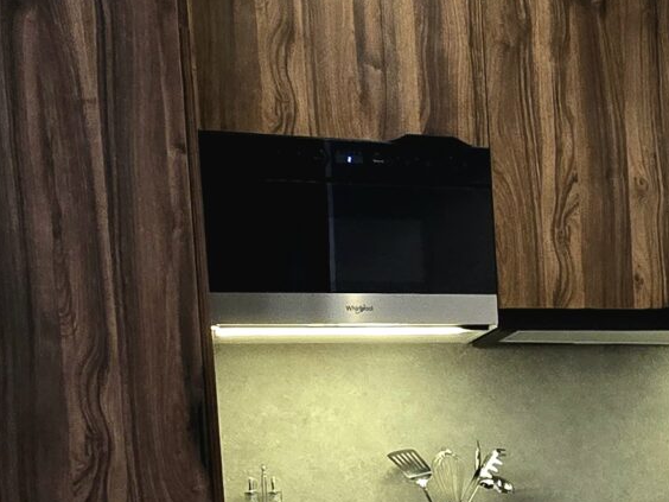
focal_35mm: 59
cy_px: 555
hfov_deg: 29.8
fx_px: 1140
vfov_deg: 23.3
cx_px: 714
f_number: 2.2
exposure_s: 1/50.3
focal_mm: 2.2
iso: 320
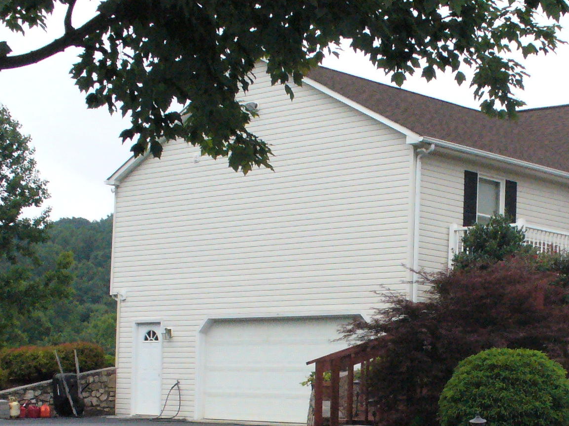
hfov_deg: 23.6
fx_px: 1348
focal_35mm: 82
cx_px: 434
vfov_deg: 17.7
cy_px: 380
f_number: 5.6
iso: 400
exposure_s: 1/800
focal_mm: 6.1
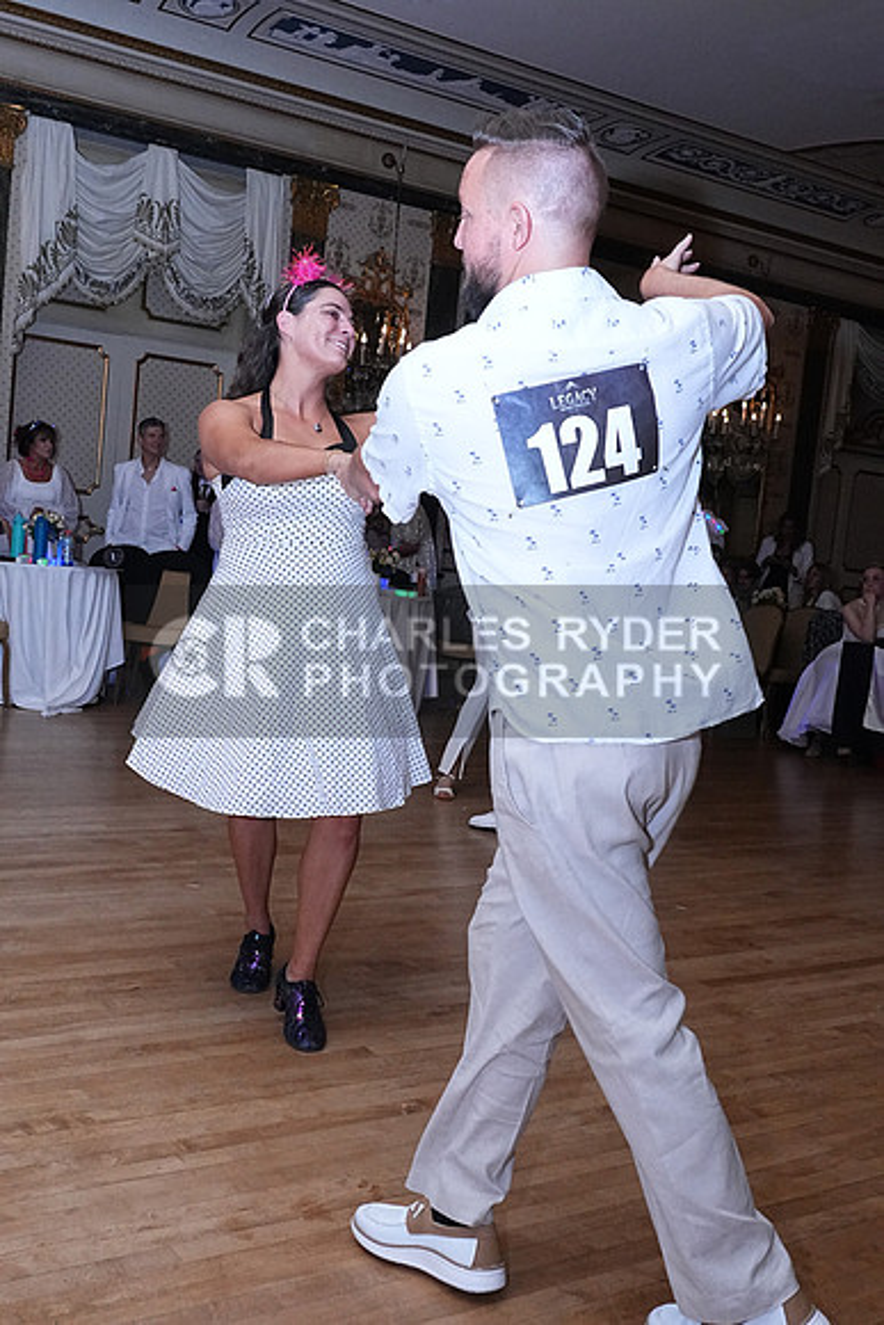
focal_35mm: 36
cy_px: 662
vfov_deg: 53.1
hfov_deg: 36.9
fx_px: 1325
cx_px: 442
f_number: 5.6
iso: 5000
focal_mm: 24
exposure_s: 1/200
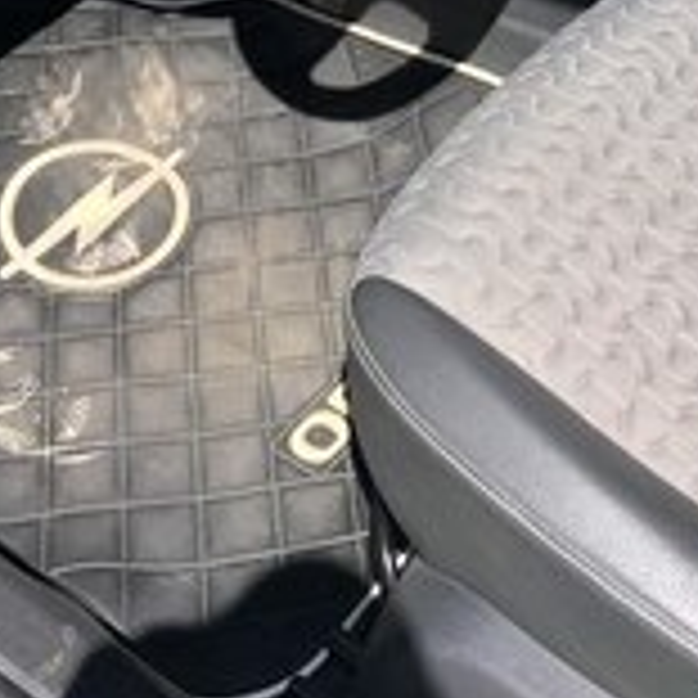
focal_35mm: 82
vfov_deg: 18.7
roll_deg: -0.2
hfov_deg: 21.1
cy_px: -347
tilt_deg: -29.4
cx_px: 450
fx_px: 1871
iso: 25
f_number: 2.2
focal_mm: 4.15
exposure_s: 1/490
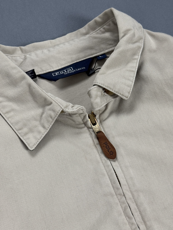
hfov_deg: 30.3
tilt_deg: -66.3
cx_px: 86
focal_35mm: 48
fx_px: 320
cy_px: 115
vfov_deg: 39.7
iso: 100
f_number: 1.78
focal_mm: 6.76
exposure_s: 1/60
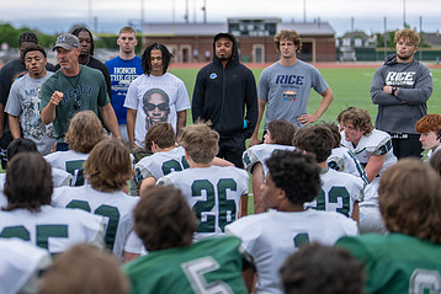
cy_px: 62
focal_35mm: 81
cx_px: 95
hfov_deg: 24.7
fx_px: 993
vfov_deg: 16.8
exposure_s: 1/1250
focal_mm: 50
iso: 250
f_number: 1.2
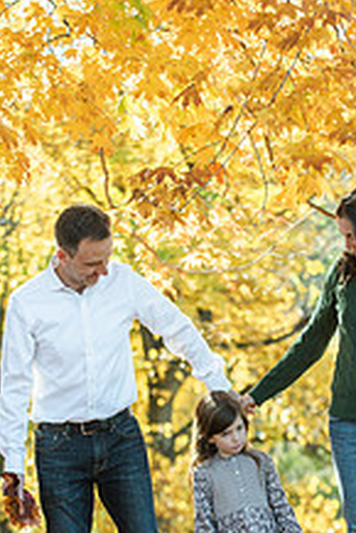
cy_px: 398
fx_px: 2917
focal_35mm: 197
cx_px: 231
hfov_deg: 7.0
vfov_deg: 10.4
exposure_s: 1/1000
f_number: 4
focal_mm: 95
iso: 500
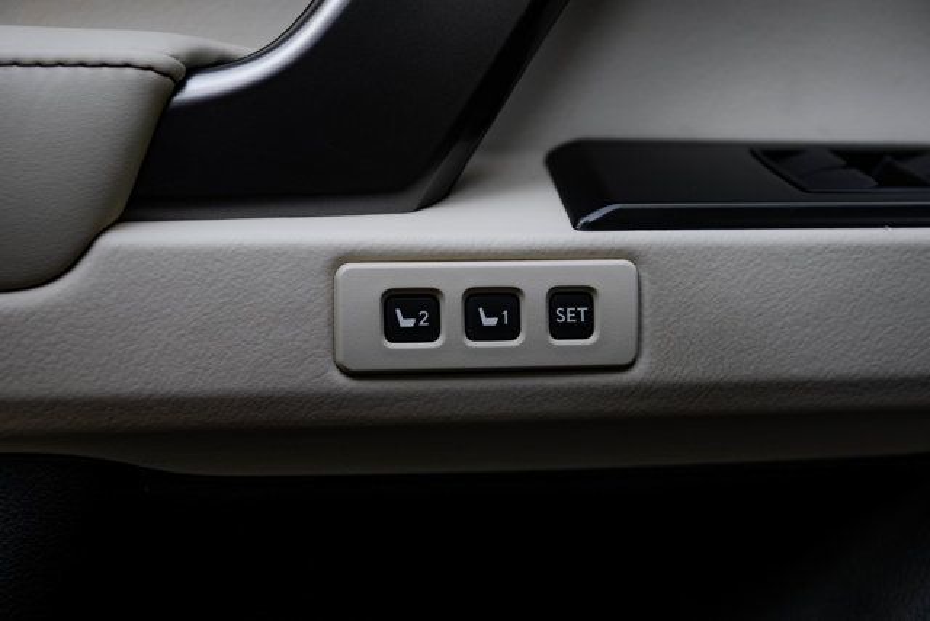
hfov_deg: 34.5
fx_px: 1499
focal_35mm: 58
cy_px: 310
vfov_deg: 23.4
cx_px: 465
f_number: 4.5
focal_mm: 58
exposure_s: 1/320
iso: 640
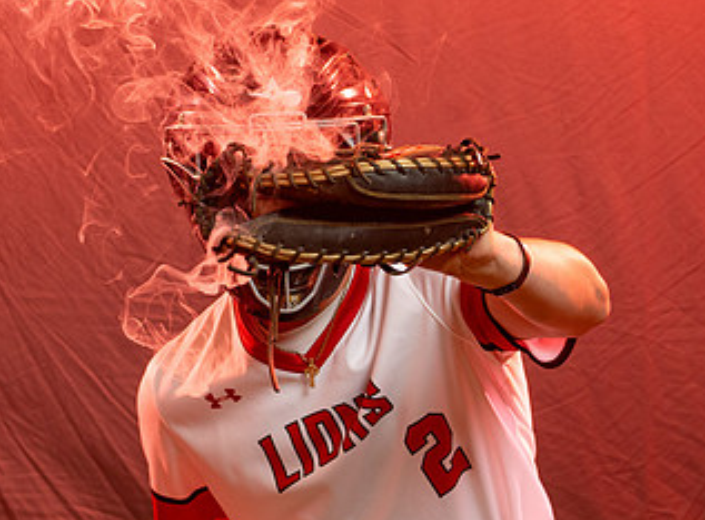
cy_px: 274
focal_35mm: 173
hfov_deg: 11.5
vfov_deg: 8.5
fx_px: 3503
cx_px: 326
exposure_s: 1/200
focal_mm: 60
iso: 320
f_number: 6.3
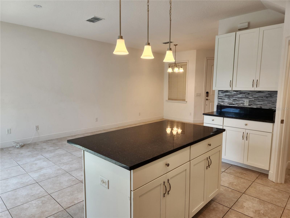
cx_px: 145
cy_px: 109
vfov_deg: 58.9
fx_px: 193
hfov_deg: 73.9
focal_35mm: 23
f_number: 1.8
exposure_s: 1/120
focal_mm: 5.4
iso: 40
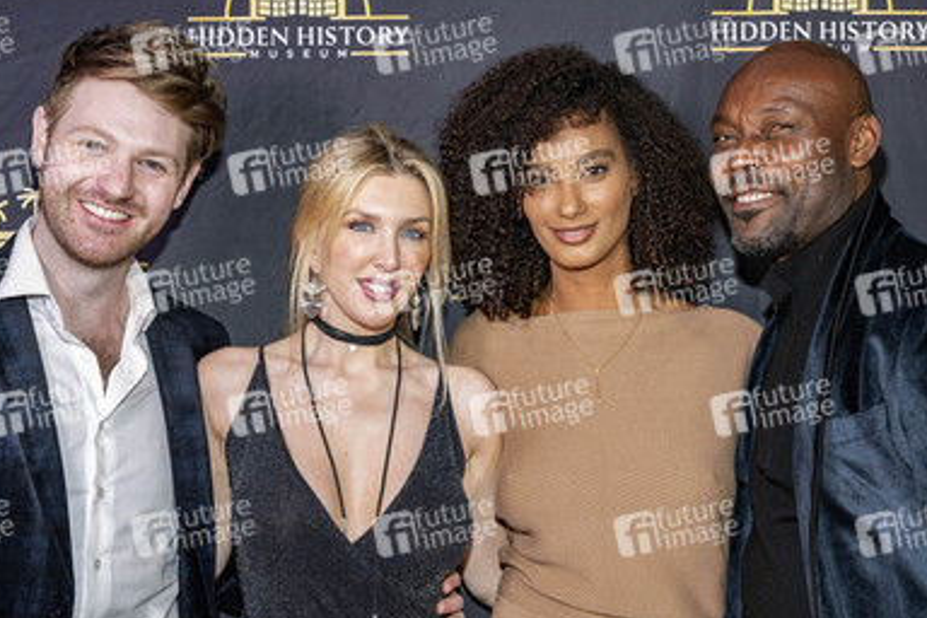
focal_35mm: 54
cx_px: 467
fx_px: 1390
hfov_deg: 36.9
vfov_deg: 25.0
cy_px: 348
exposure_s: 1/200
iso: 800
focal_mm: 46
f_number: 5.6
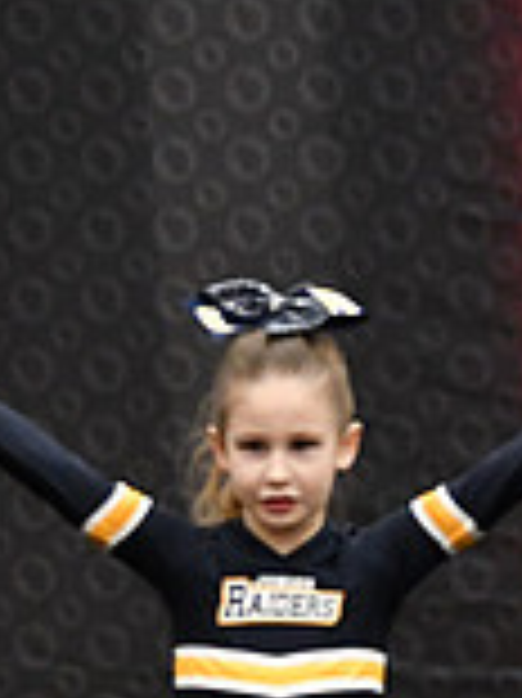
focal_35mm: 728
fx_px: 14658
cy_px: 344
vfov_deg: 2.7
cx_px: -738
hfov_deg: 2.0
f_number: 2.8
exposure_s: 1/800
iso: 5000
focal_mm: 135
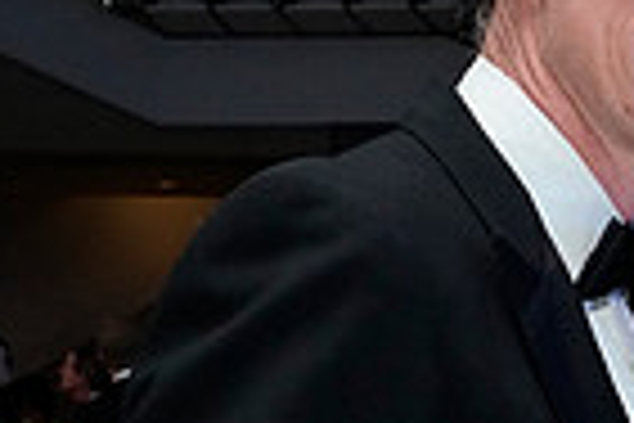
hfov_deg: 14.9
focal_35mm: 123
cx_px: 1070
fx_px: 2166
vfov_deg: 11.0
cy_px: 497
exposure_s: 1/125
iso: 5000
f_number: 8
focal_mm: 30
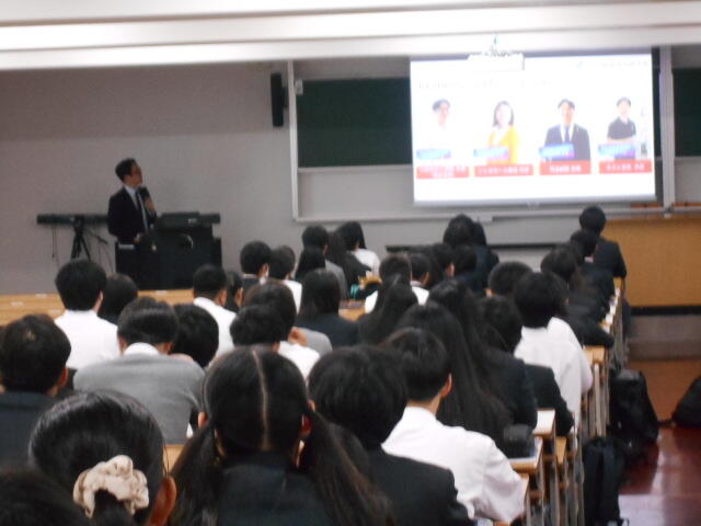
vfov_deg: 11.4
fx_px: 2633
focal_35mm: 130
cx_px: 350
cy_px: 263
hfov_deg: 15.2
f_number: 6.5
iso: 800
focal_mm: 23
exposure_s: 1/30
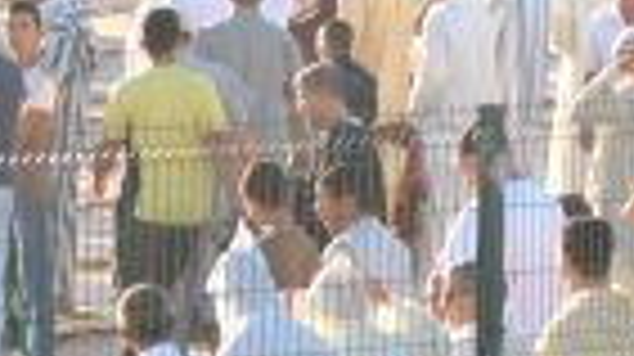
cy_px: -18
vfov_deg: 1.6
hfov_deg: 2.9
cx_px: -256
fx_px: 12552
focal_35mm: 747
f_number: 5.6
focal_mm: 105
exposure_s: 1/125
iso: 100
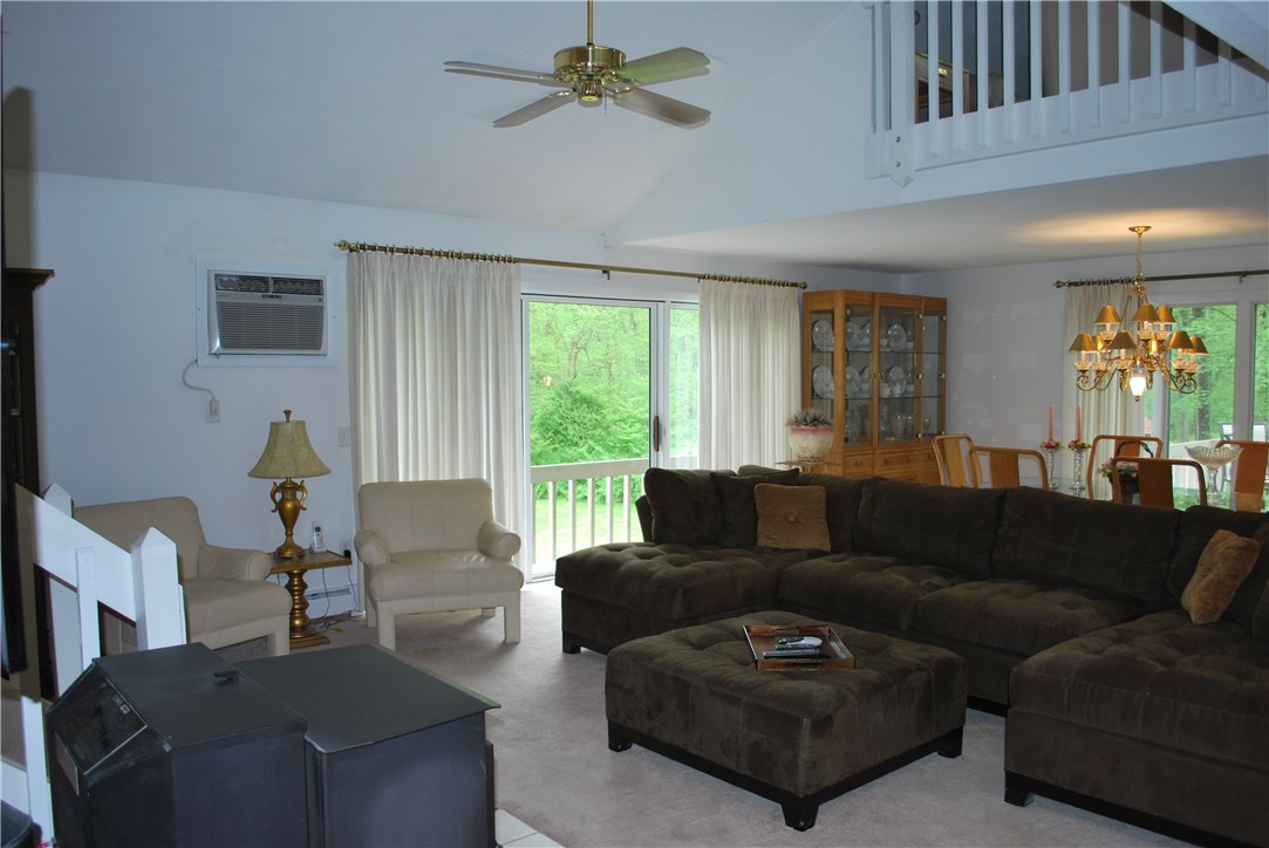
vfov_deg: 48.0
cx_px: 634
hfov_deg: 67.3
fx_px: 952
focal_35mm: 27
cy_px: 424
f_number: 3.5
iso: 200
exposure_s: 1/60
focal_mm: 18
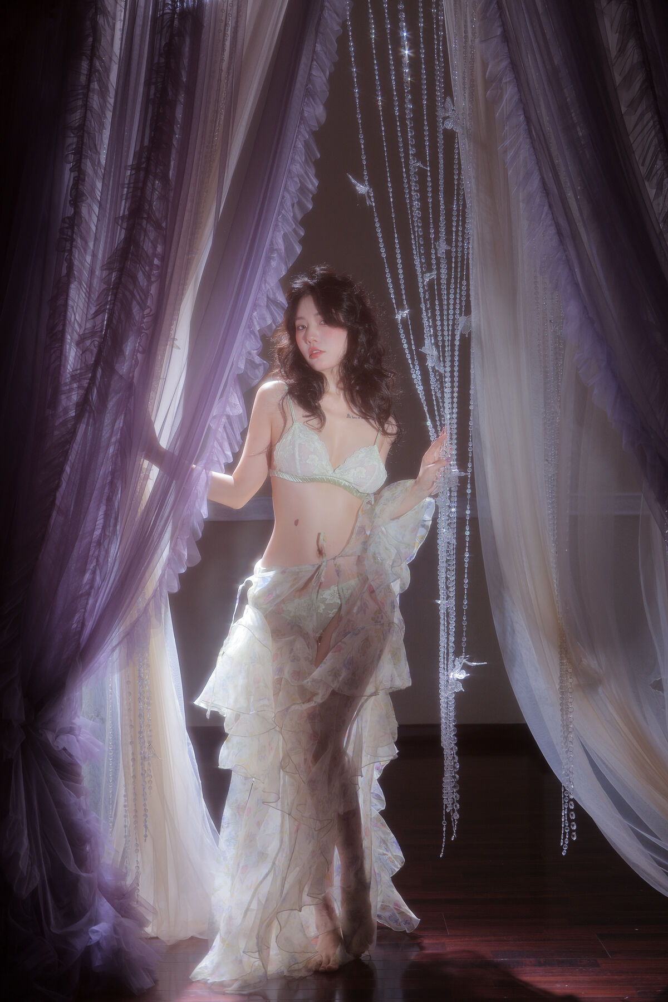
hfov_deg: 29.3
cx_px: 334
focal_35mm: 46
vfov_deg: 42.7
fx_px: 1280
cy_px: 501
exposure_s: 1/200
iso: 800
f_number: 4
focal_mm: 47
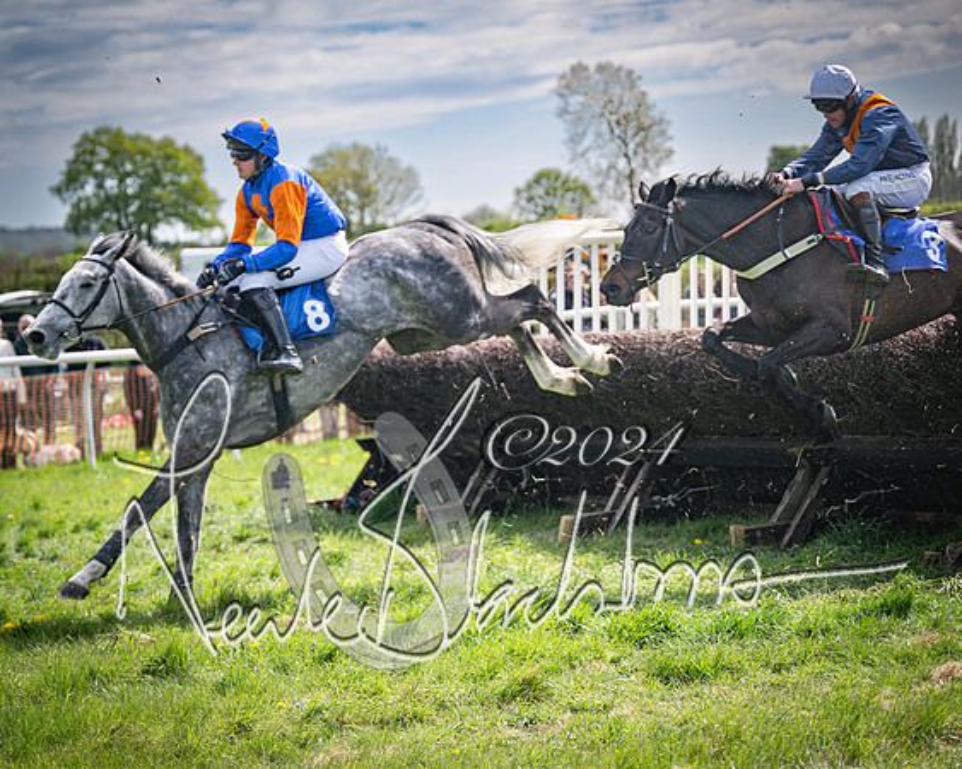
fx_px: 3141
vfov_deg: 14.0
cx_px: 414
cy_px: 384
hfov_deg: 17.4
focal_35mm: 110
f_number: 4
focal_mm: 98
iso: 200
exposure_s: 1/2500
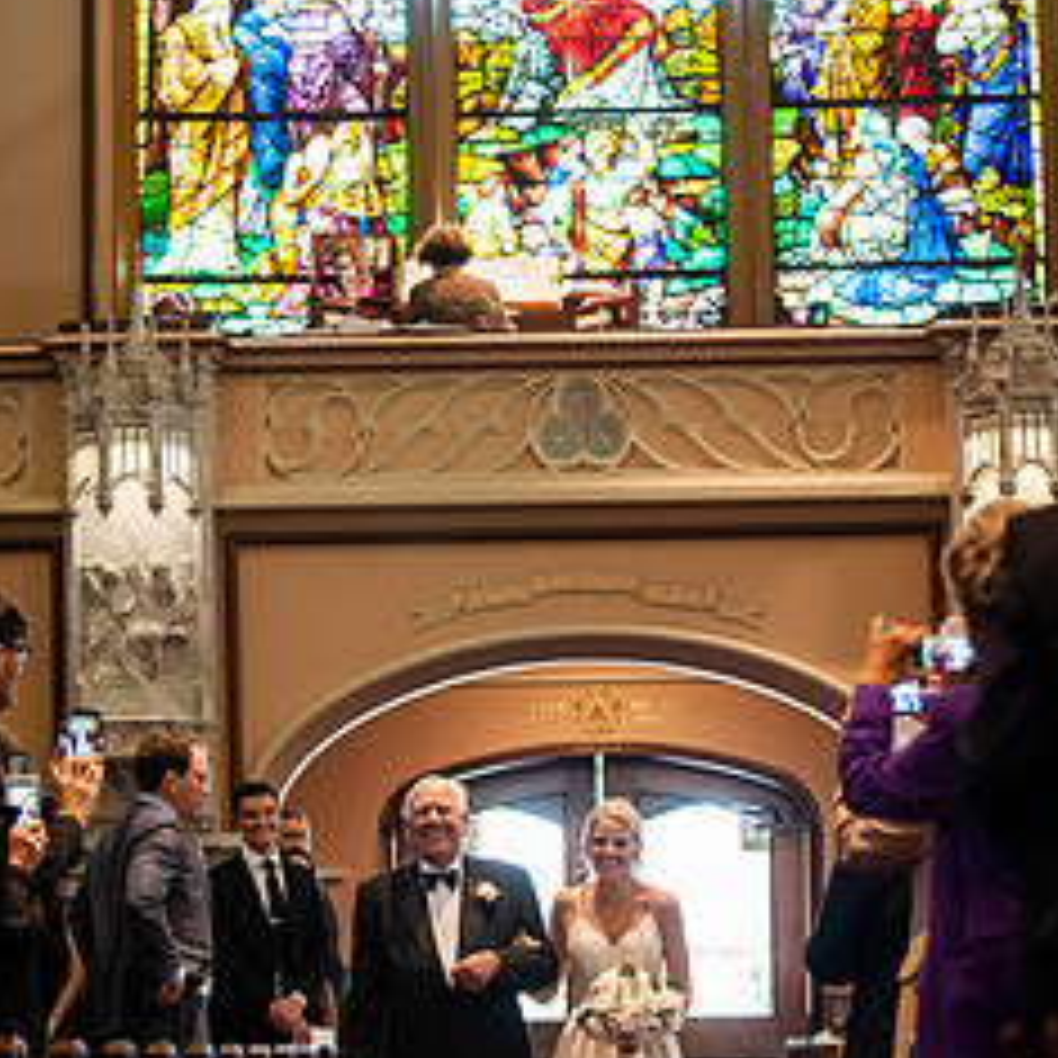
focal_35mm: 114
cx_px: 475
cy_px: 689
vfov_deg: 15.3
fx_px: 3942
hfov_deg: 15.3
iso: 1600
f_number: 2.8
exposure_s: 1/160
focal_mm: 70
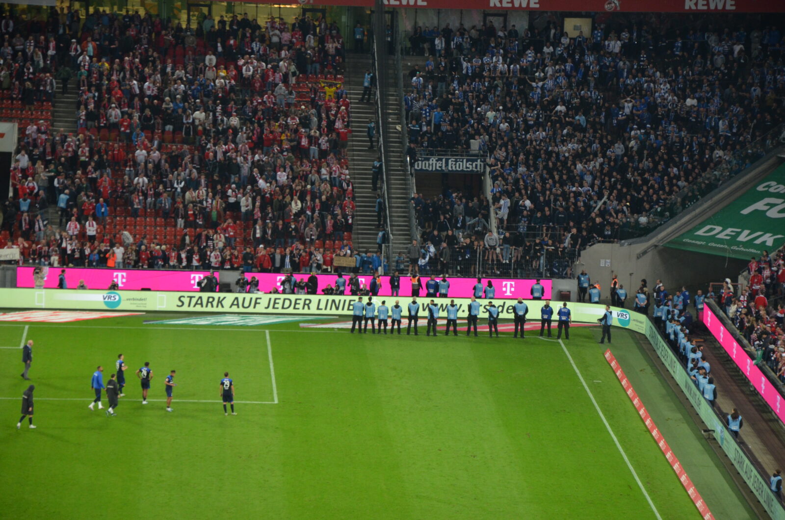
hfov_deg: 13.1
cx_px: 392
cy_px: 260
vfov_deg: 8.7
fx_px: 3428
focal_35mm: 158
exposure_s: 1/125
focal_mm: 105
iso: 1100
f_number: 5.6
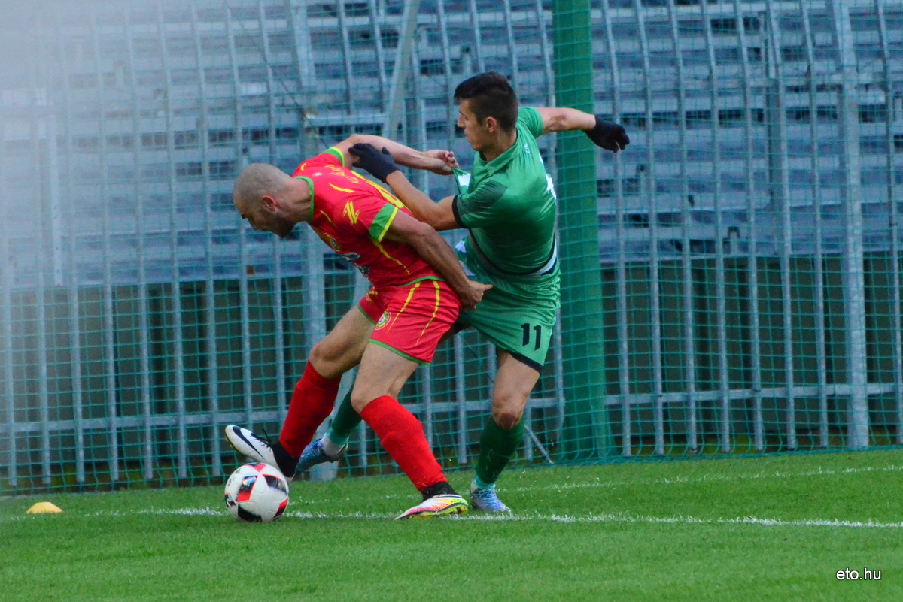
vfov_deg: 3.1
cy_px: 301
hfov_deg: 4.6
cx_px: 452
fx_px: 11291
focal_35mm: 450
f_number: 7.1
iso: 6400
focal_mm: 300
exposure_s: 1/1600
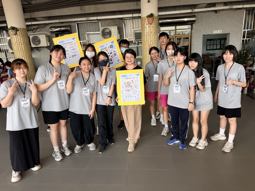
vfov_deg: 56.8
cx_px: 128
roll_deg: +4.4
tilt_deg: -16.2
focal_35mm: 24
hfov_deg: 71.6
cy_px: 96
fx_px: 177
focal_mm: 6.76
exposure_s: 1/139
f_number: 1.78
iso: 64
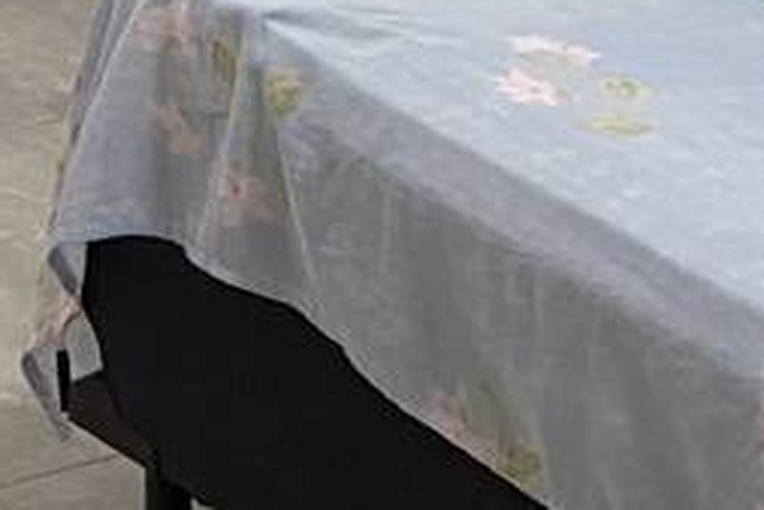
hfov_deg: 11.8
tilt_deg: -4.7
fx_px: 3270
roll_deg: -2.5
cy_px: -920
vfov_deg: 7.9
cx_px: -785
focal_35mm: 154
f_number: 1.8
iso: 125
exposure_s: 1/61
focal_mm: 4.25
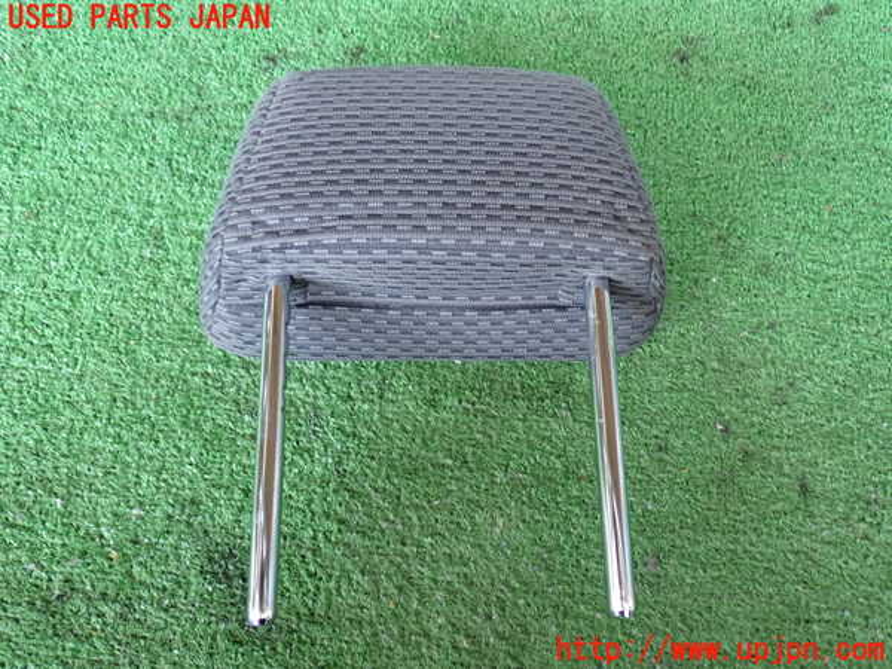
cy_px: 334
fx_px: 825
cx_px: 446
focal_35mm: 32
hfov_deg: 56.8
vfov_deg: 44.2
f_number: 2.4
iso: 200
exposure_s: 1/30
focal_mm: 5.79
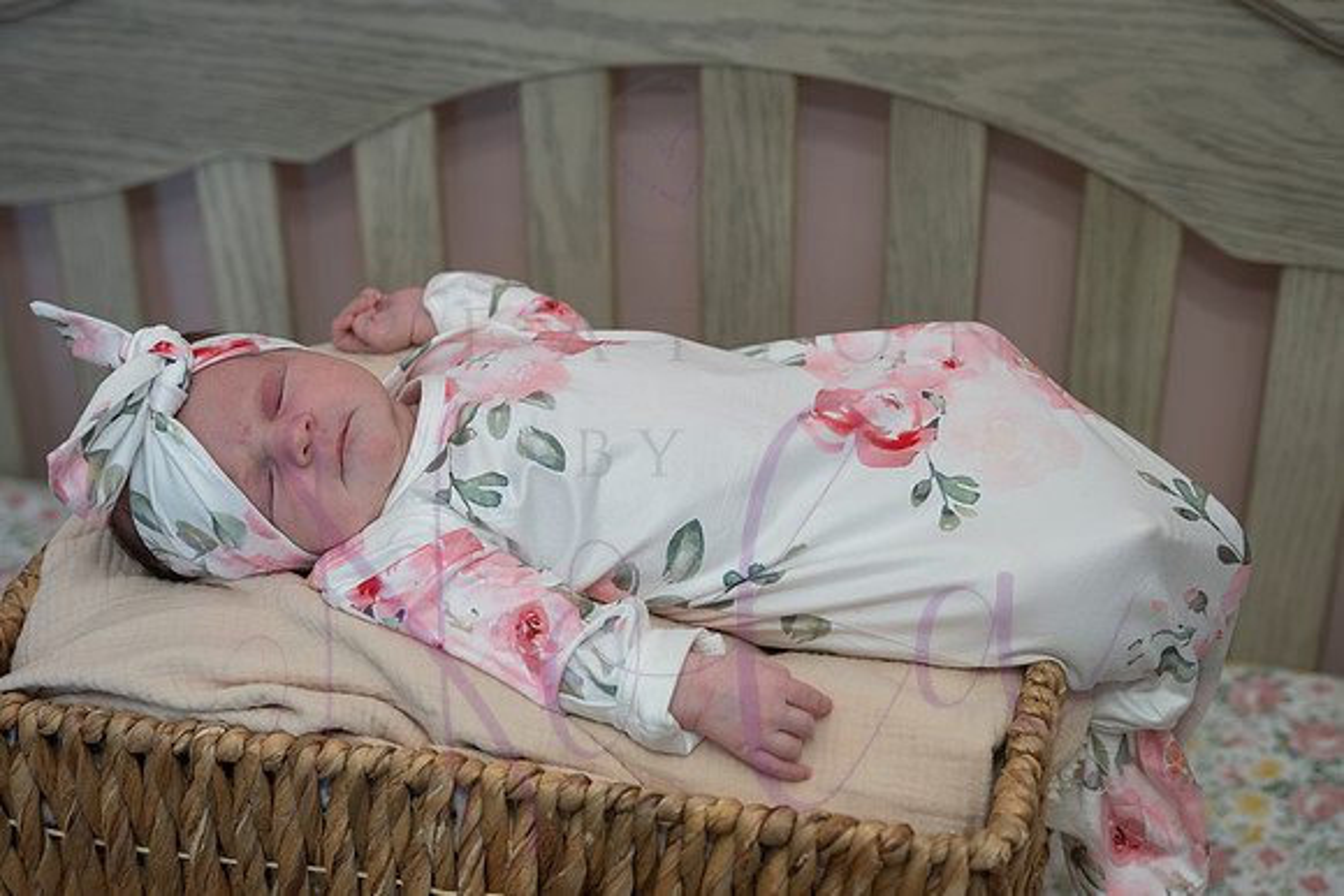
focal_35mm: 54
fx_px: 2025
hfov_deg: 36.7
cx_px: 656
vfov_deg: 25.0
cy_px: 437
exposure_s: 1/320
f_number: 4
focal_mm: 52
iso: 800
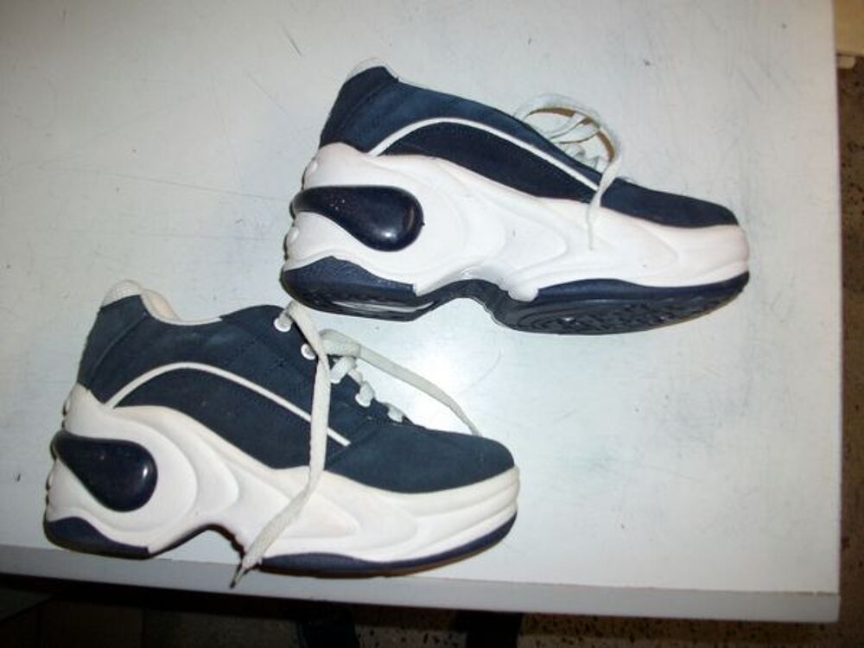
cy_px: 324
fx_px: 799
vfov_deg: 44.2
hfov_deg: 56.8
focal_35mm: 32
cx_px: 432
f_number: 2.9
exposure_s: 1/40
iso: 125
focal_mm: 5.7
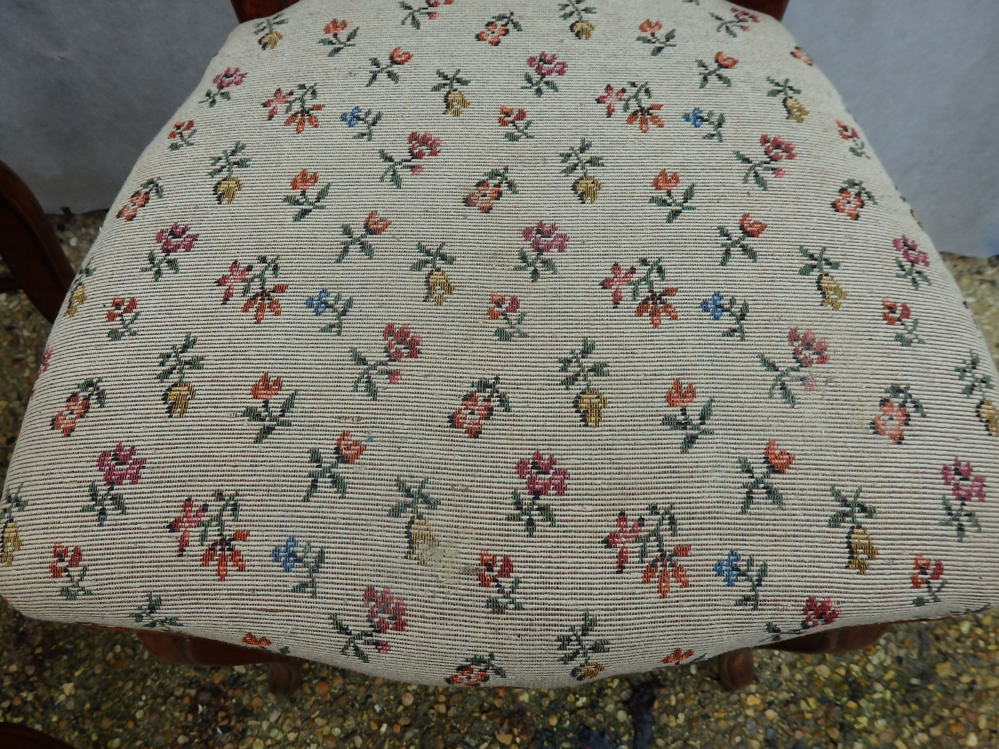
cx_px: 500
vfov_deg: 51.4
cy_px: 374
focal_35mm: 27
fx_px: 779
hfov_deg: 65.3
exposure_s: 1/160
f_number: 3.2
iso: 125
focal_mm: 5
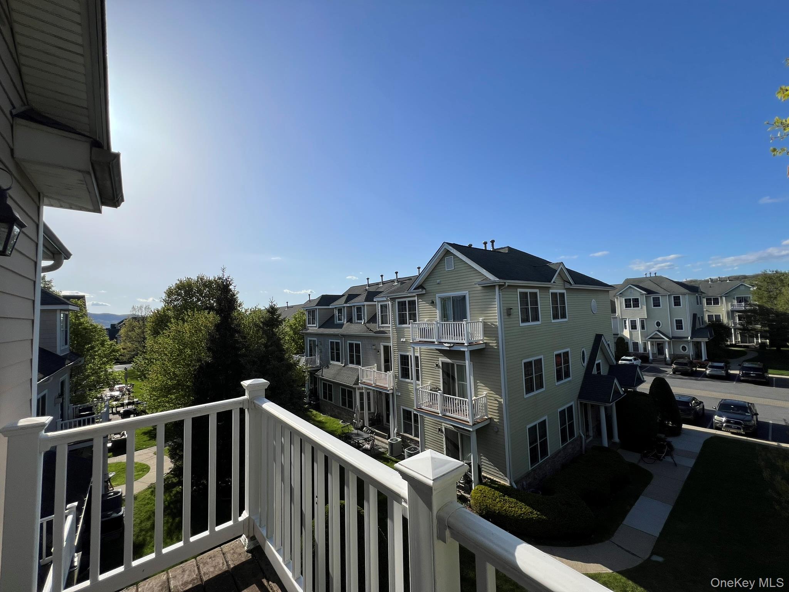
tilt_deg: +2.8
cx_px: 394
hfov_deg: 106.2
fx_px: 296
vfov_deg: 89.9
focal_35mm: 13
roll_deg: +1.7
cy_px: 296
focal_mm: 1.57
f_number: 1.8
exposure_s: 1/2732
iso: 32
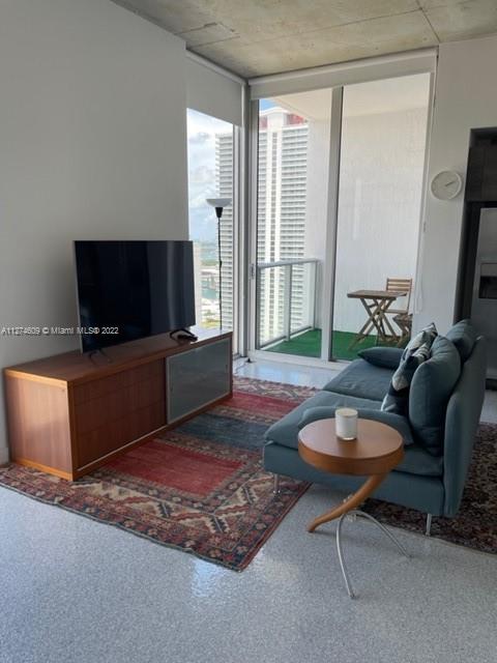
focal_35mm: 26
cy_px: 332
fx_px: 498
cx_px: 248
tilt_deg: -9.9
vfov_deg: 67.3
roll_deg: -0.1
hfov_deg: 53.1
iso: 32
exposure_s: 1/232
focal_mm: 5.1
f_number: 1.6
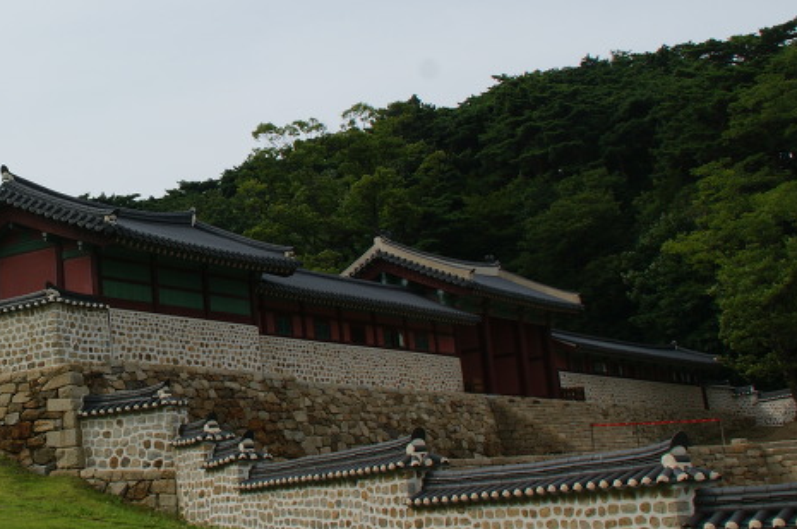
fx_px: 1349
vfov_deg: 22.2
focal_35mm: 61
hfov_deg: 31.2
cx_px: 64
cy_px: 192
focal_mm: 20
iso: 100
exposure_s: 1/160
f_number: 11
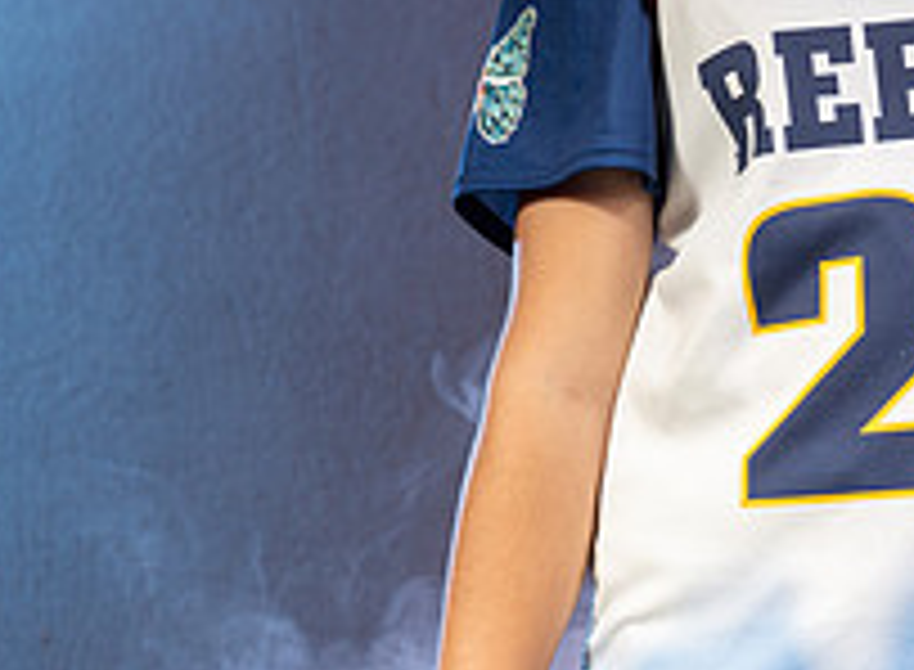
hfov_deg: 5.4
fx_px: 9643
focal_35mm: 368
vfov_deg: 4.0
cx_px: 1002
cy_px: 54
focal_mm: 120
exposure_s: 1/200
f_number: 6.3
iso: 64
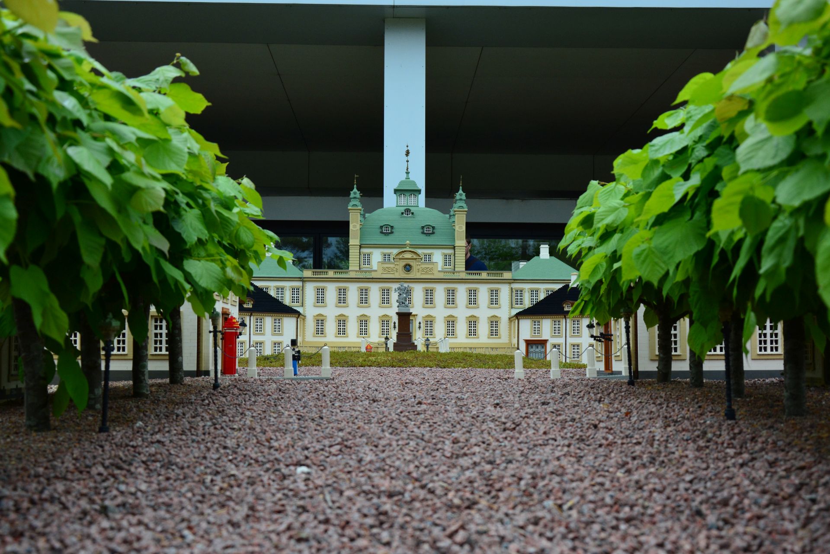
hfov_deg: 53.1
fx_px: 830
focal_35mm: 36
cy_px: 277
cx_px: 415
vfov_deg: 36.9
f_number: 5
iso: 500
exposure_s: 1/500
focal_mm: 24
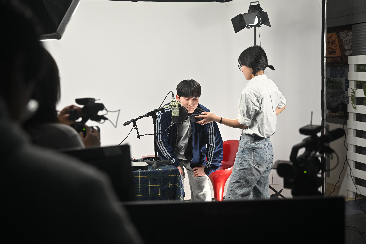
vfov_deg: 28.1
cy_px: 122
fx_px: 488
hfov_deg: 41.1
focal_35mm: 48
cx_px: 183
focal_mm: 48
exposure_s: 1/60
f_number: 2.8
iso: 100
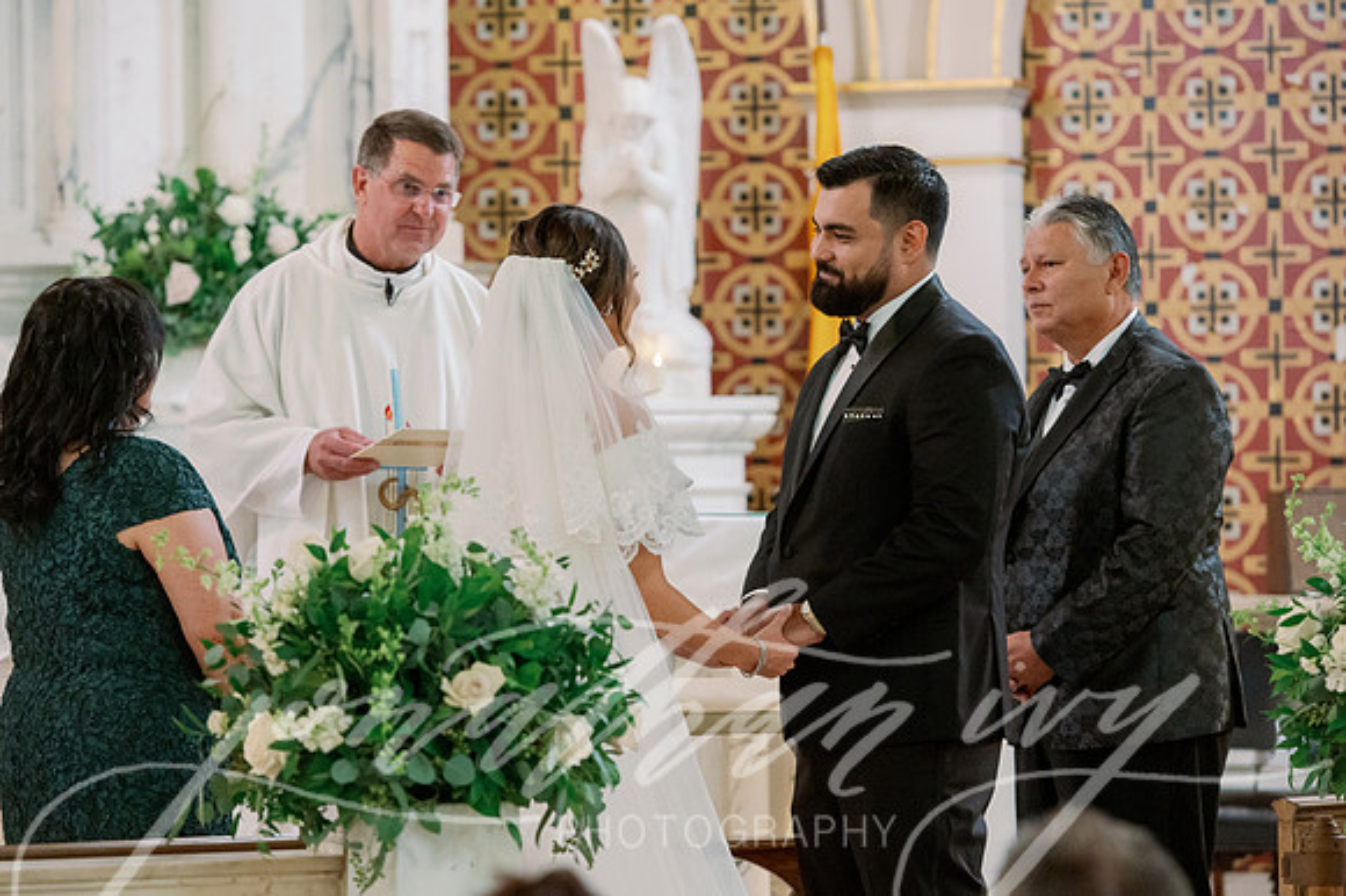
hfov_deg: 12.5
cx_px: 673
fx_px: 6165
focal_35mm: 165
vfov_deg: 8.3
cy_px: 448
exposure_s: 1/125
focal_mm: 165
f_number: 2.8
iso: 3200
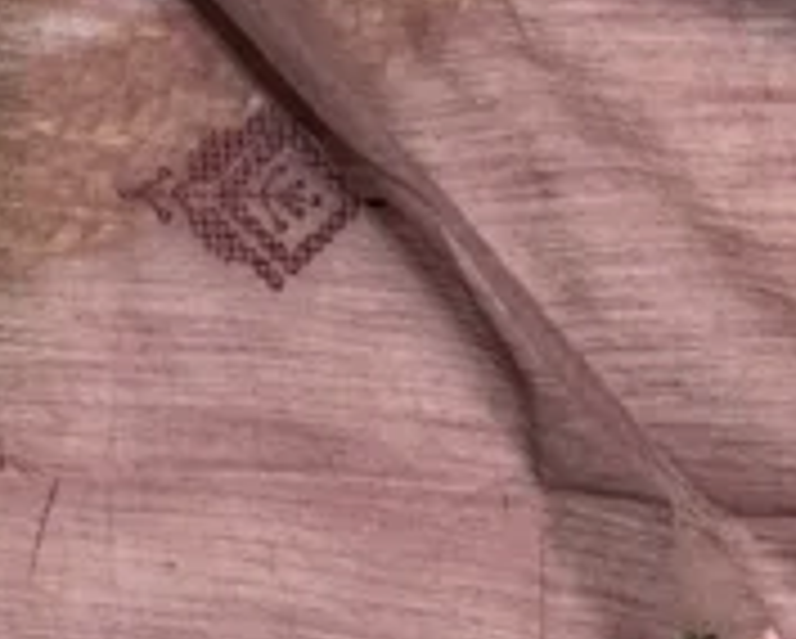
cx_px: -576
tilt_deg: -69.4
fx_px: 3042
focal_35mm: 129
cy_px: -466
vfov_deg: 11.2
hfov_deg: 13.6
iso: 32
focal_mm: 5.96
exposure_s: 1/100
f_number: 1.6
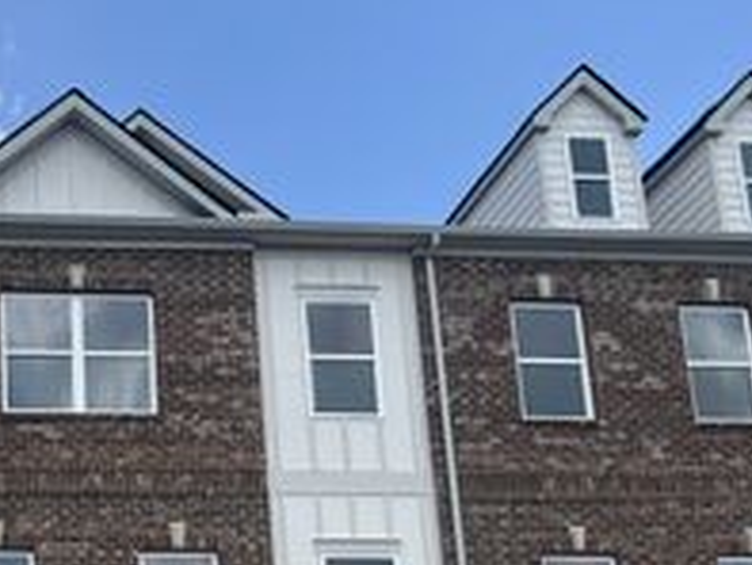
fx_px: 1435
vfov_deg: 21.2
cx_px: -38
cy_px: 613
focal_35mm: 66
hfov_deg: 27.3
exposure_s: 1/2915
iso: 50
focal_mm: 5.7
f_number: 1.5
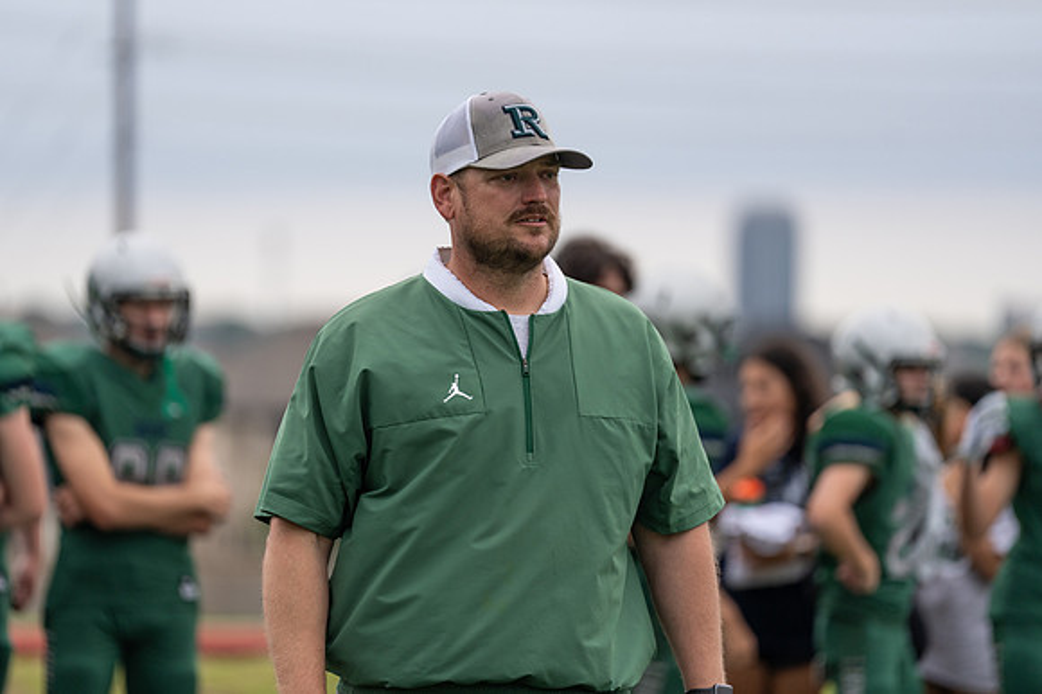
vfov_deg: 6.5
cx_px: 491
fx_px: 6116
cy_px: 327
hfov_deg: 9.7
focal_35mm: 211
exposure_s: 1/1250
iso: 250
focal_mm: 200
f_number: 2.8
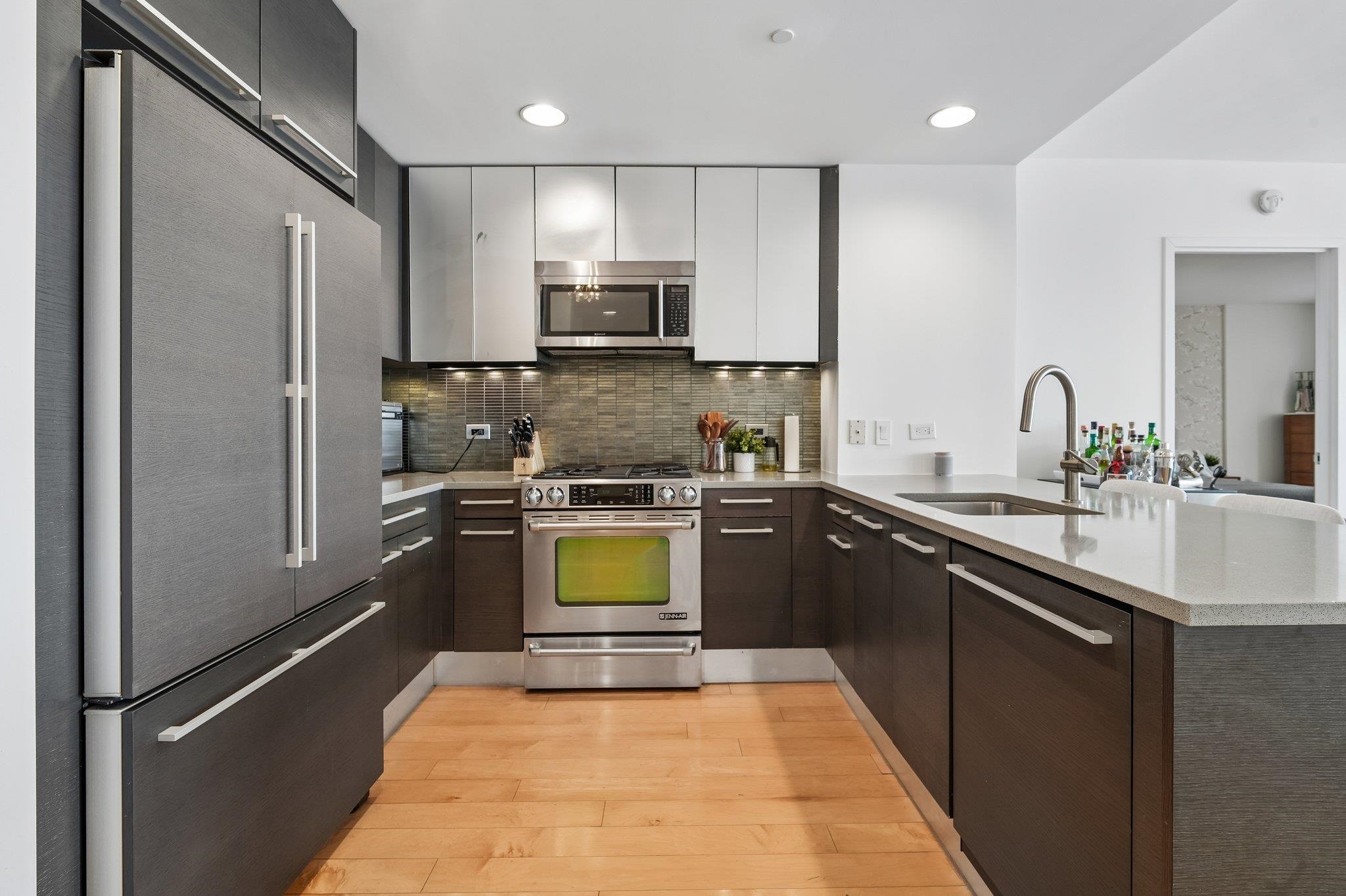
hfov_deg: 96.7
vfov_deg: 73.7
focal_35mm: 16
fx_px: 598
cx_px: 673
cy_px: 448
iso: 400
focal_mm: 16
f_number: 8
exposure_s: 1/8
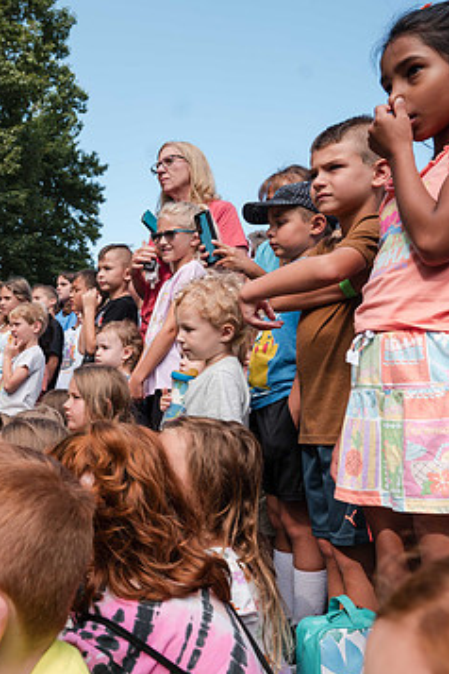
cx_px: 54
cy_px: 328
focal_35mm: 33
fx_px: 617
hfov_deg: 37.6
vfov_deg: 57.2
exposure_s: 1/250
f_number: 5.6
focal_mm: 19
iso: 125
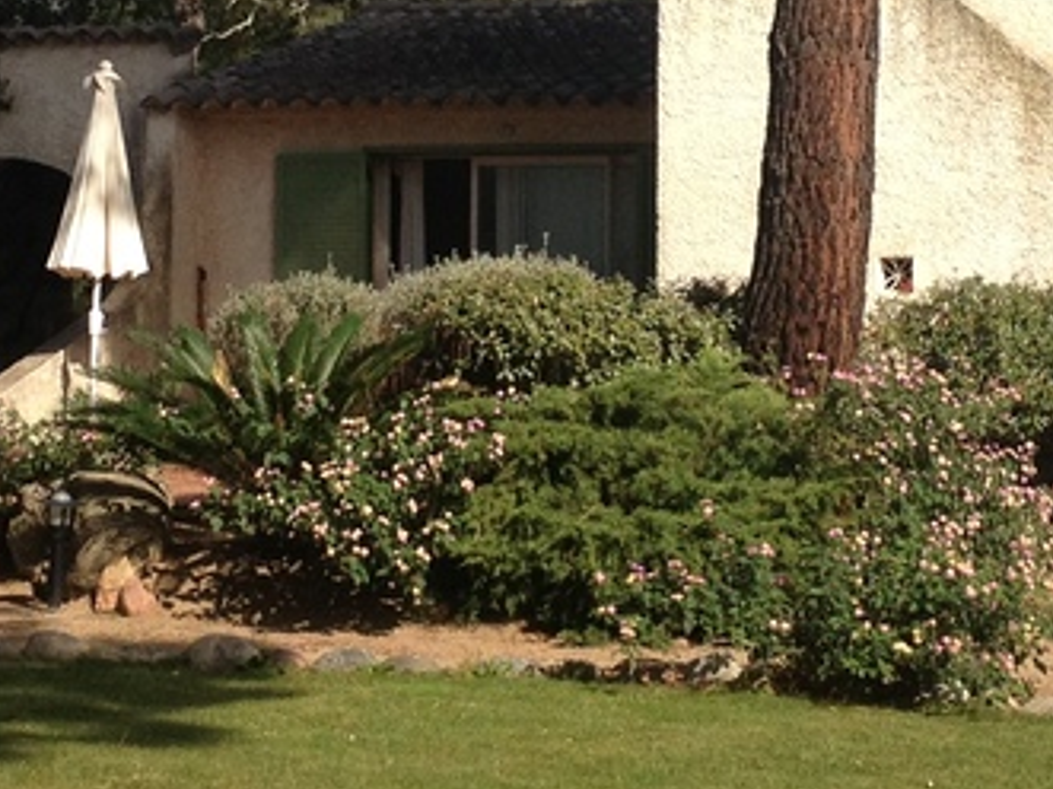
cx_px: 652
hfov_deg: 15.5
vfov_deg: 11.6
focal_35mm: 127
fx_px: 3862
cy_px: 150
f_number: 2.4
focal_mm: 4.28
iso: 64
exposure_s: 1/1672
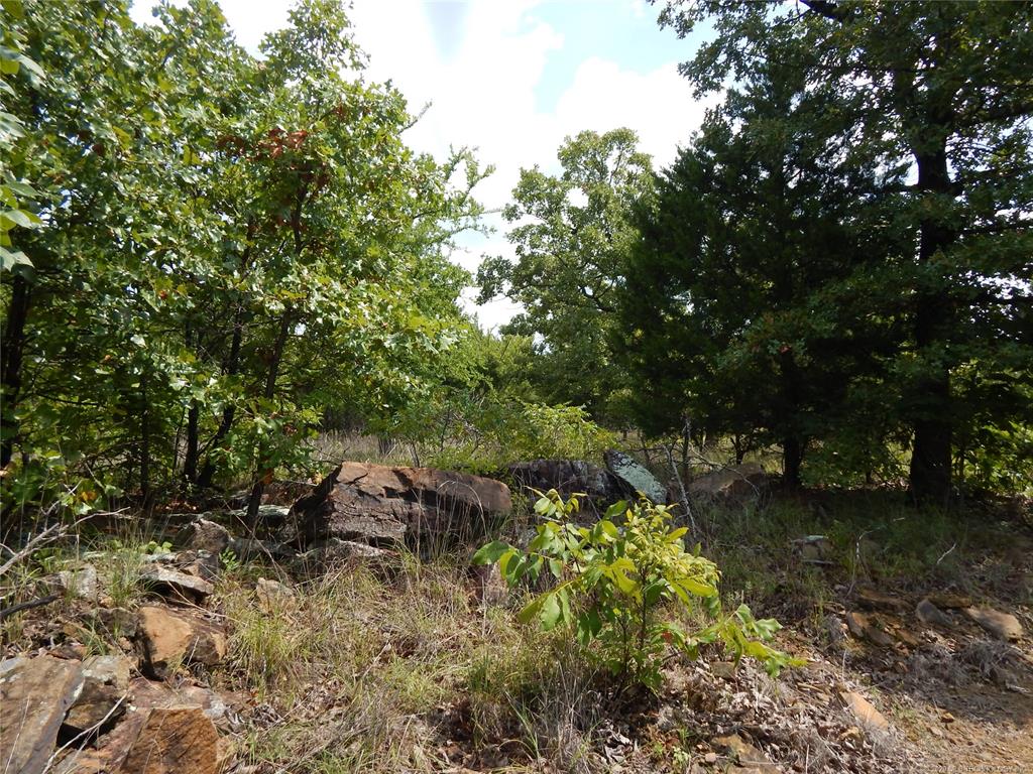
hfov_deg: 76.4
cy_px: 387
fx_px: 657
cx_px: 516
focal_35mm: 22
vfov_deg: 61.1
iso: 125
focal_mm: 4
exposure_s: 1/1000
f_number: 3
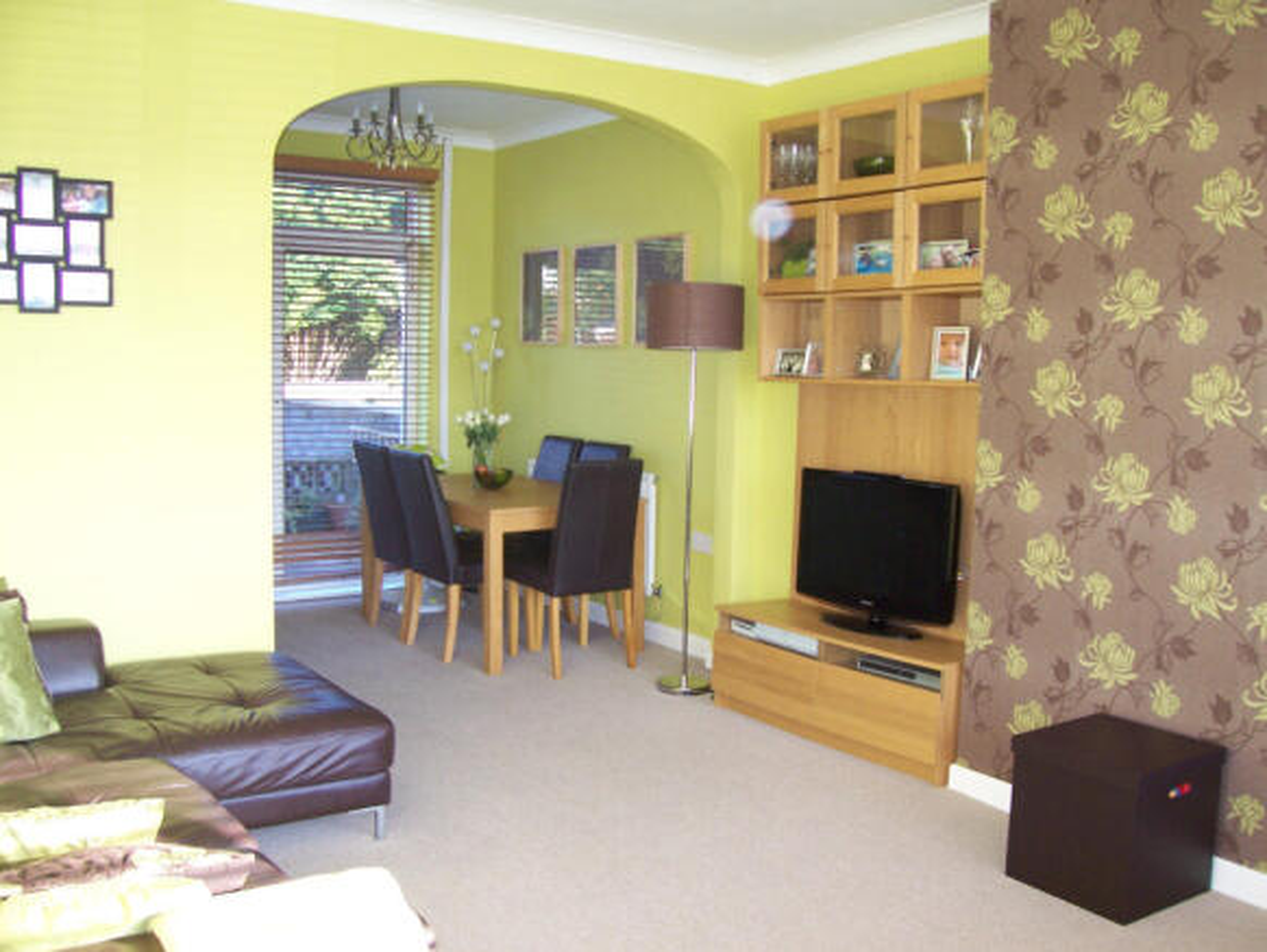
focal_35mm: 34
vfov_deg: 41.8
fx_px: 1245
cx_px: 634
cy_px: 476
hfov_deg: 53.9
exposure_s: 1/80
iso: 160
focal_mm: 5.6
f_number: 2.7
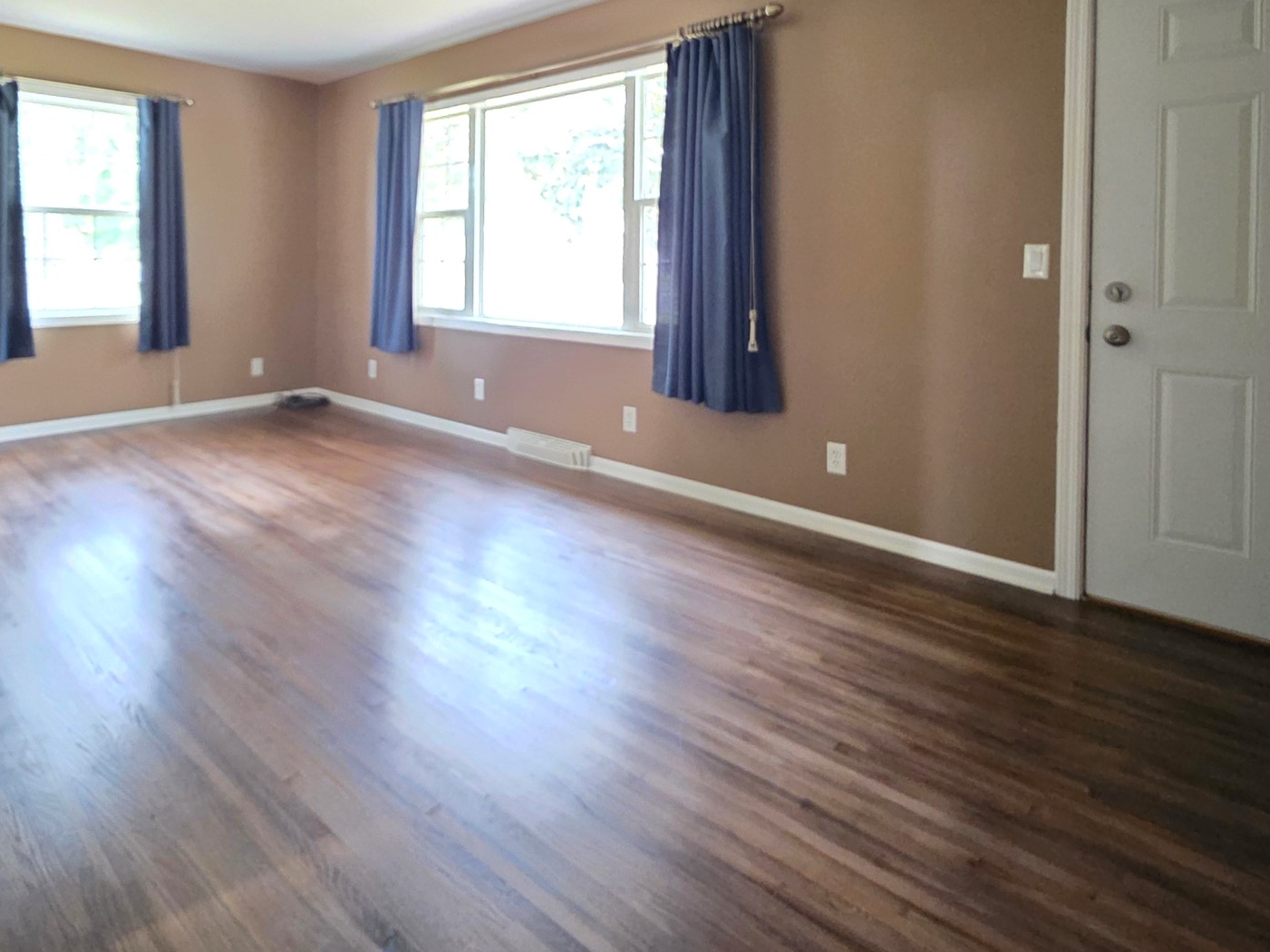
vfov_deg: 65.8
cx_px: 523
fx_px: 697
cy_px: 279
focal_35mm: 19
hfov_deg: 83.9
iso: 2500
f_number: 1.9
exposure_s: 1/17.2
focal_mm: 2.2
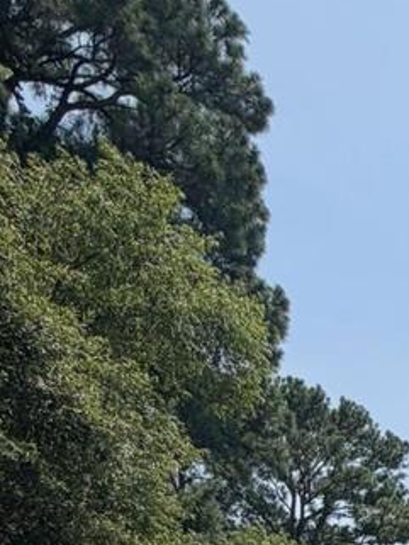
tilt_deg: +2.1
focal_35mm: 67
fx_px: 1055
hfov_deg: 16.3
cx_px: 842
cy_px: 939
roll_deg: -2.9
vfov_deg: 21.2
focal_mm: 2.22
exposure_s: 1/1145
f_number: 2.2
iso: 20
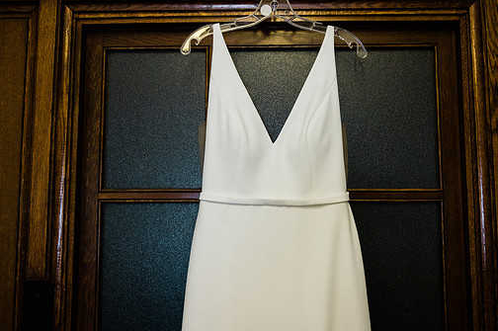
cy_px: 136
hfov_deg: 45.5
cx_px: 255
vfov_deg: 31.1
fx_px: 594
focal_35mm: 43
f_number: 4
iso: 1600
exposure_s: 1/250
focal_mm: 34
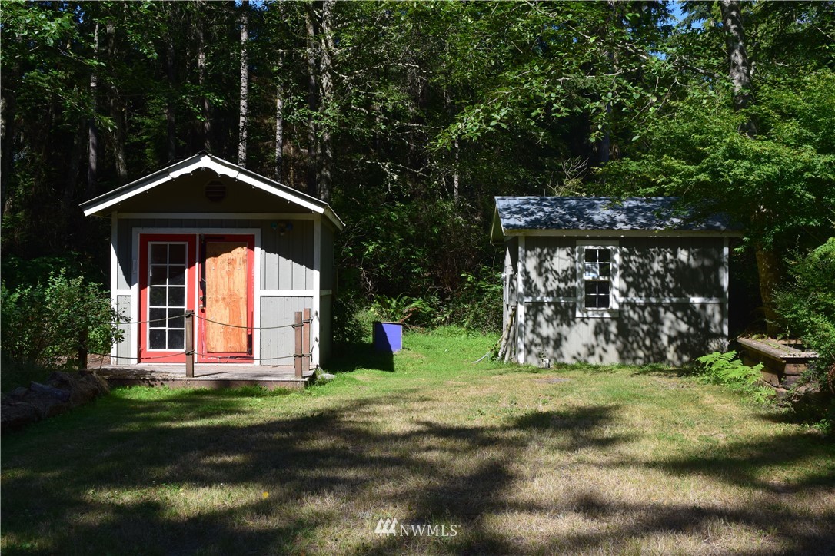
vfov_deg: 33.0
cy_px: 278
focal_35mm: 40
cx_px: 418
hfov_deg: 47.9
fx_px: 939
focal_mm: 27
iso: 400
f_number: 11
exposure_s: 1/400
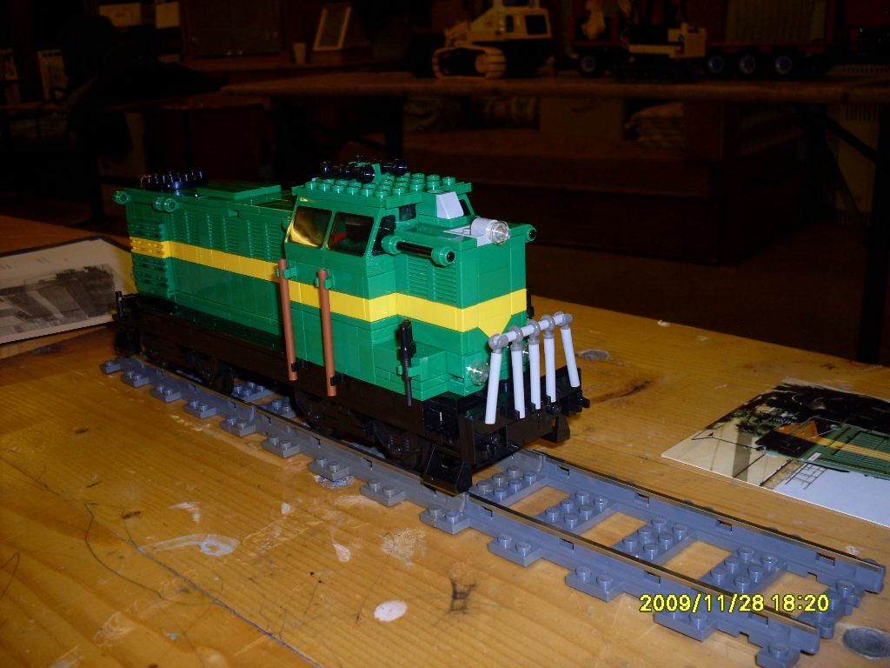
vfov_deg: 37.7
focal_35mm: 38
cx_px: 445
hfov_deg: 49.0
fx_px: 977
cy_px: 334
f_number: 2.8
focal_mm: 6.3
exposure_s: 1/45
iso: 100
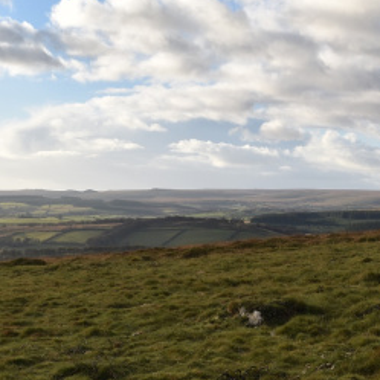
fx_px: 920
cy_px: 214
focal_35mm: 74
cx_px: 285
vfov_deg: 23.3
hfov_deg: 23.1
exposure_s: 1/250
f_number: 8
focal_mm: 23
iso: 100
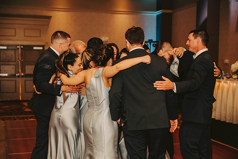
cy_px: 80
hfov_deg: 32.4
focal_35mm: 62
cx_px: 119
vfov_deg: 21.9
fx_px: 410
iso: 500
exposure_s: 1/60
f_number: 2.8
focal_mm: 62
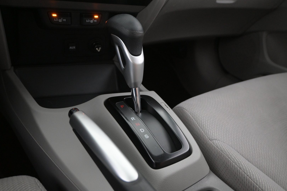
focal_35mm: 32
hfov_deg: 58.3
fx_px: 257
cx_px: 144
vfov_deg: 40.8
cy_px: 96
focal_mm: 21.5
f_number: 4
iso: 2800
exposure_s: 1/30
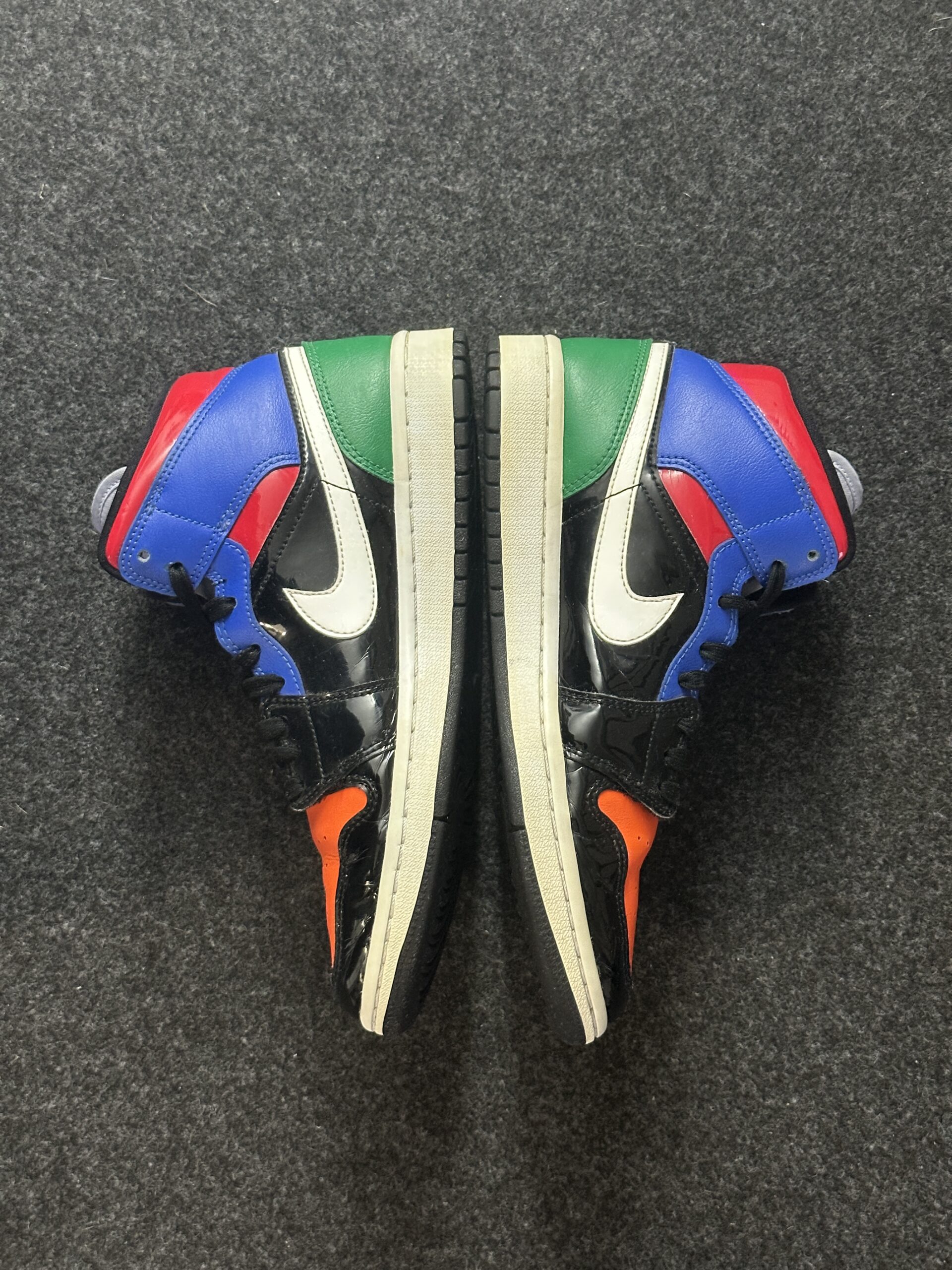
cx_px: 476
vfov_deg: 39.7
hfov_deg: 30.3
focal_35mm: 48
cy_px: 635
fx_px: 1760
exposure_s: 1/36
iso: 500
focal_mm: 6.86
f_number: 1.78
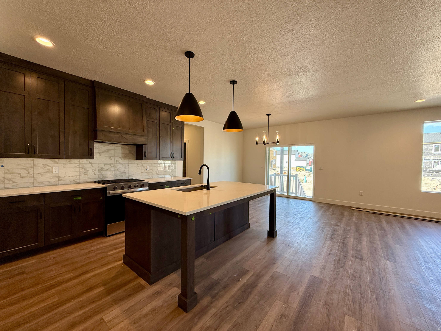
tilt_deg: -0.4
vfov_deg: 85.7
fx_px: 178
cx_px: 220
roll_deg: -0.7
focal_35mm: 14
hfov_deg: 102.1
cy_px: 166
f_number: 2.2
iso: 100
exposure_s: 1/120
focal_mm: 2.22
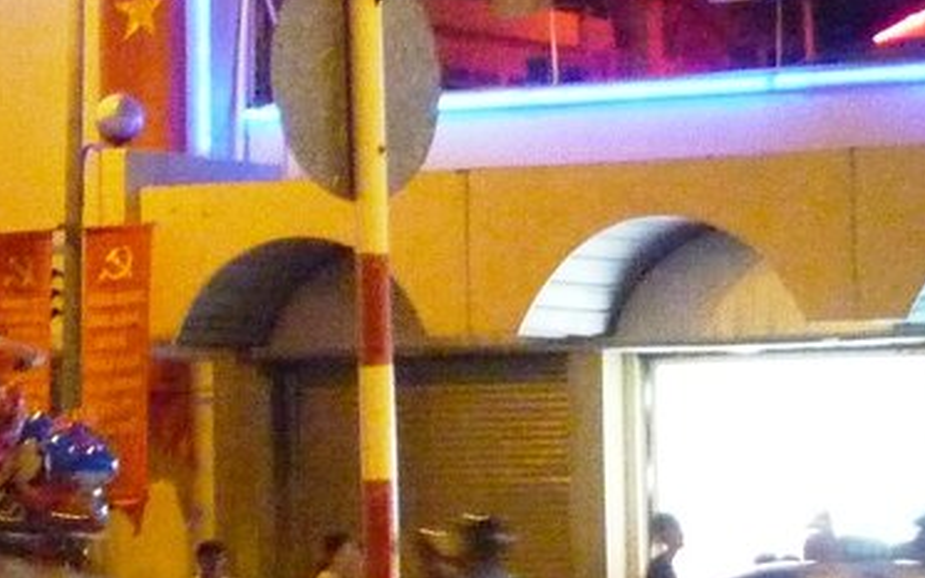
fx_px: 4638
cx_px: 211
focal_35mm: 184
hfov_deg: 11.4
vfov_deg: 7.0
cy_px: -360
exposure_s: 1/25
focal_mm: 7.4
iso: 800
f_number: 3.1
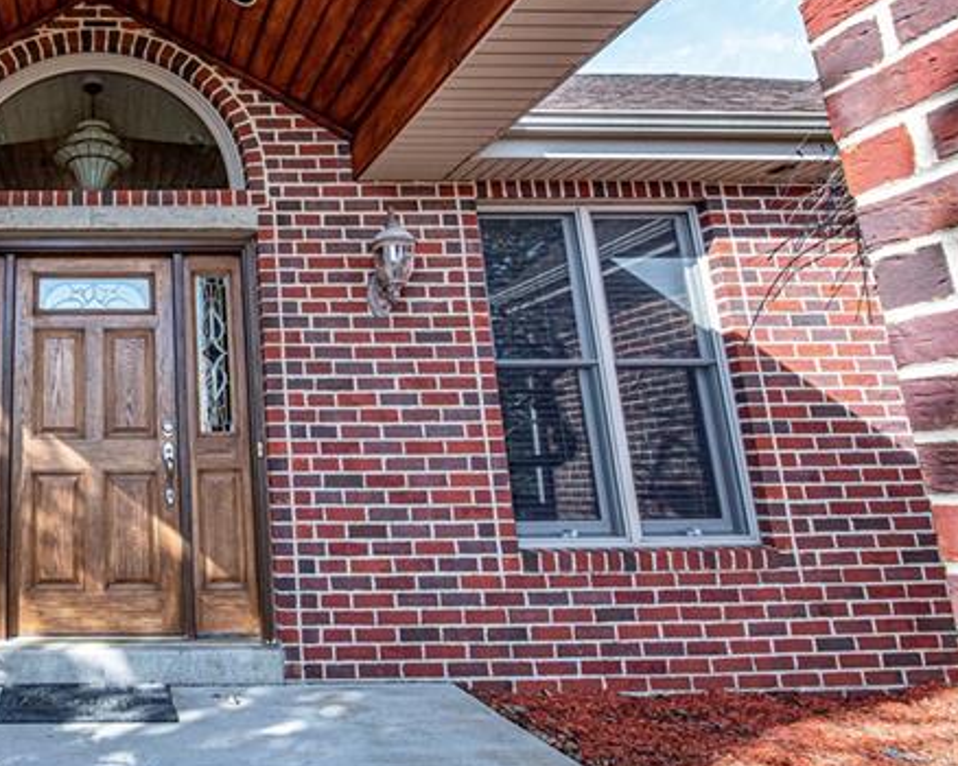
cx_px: 92
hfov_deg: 59.5
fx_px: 680
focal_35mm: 24
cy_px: 325
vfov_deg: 58.5
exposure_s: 1/100
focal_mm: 14
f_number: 10
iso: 500
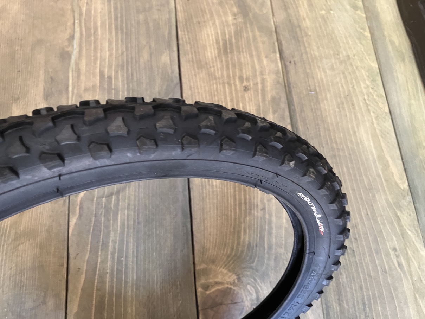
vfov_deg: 49.8
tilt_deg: -72.8
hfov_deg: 63.4
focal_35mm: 28
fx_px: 344
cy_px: 160
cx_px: 212
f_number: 1.8
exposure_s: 1/60
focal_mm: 3.99
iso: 200
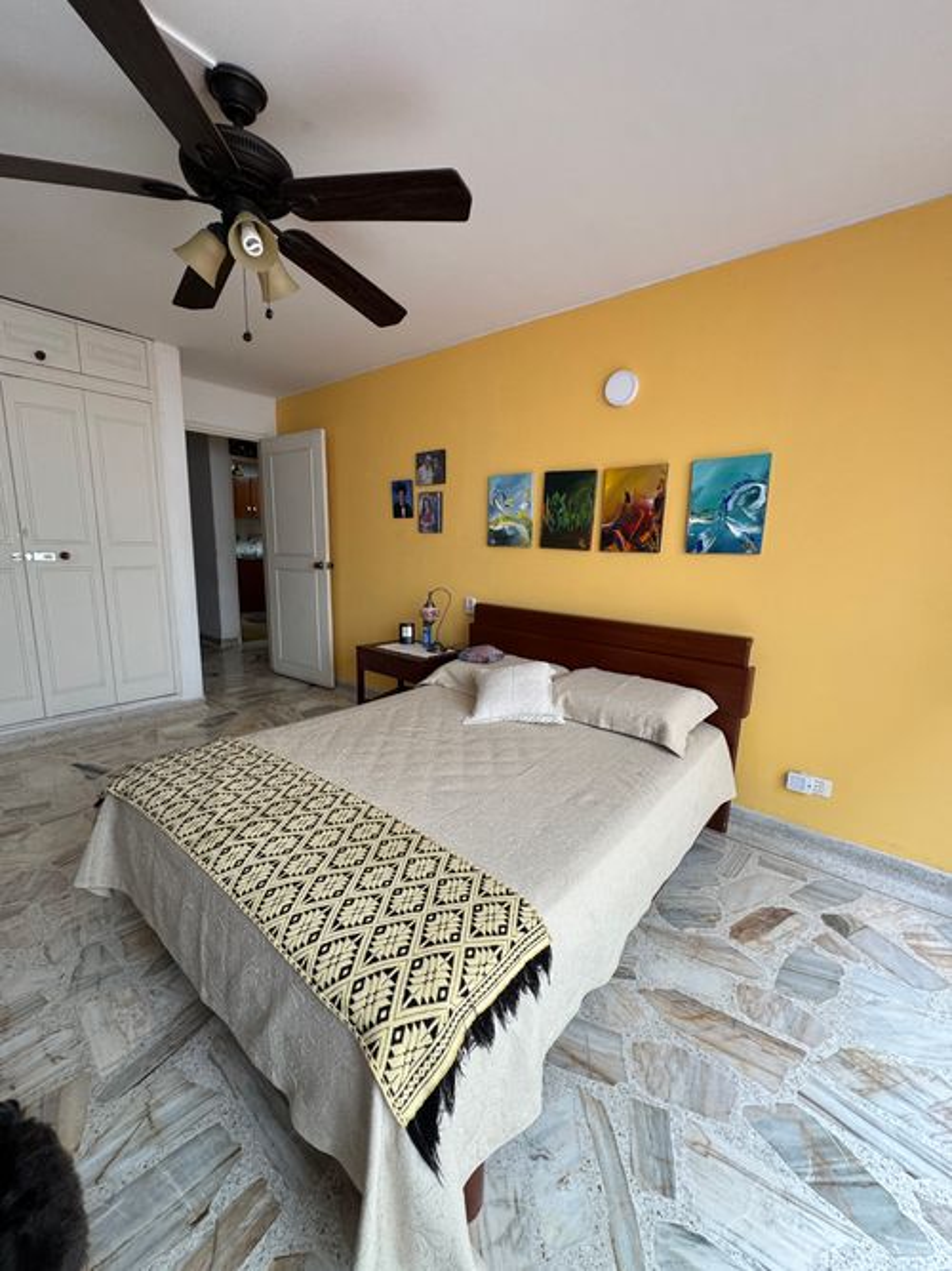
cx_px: 476
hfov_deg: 85.7
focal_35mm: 14
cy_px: 636
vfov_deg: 102.1
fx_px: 514
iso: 125
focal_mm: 2.22
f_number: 2.2
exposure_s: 1/99
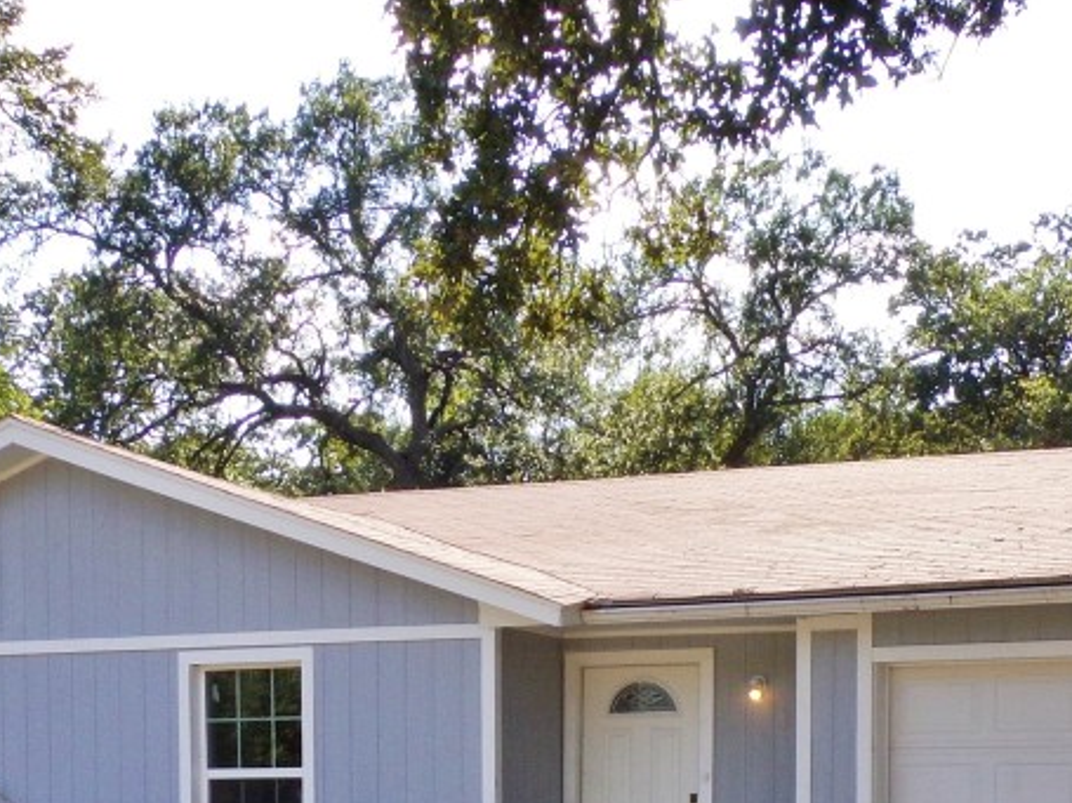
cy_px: 848
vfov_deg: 25.4
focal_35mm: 54
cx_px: 688
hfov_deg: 35.3
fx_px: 1672
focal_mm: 4.3
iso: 80
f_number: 8
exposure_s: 1/120
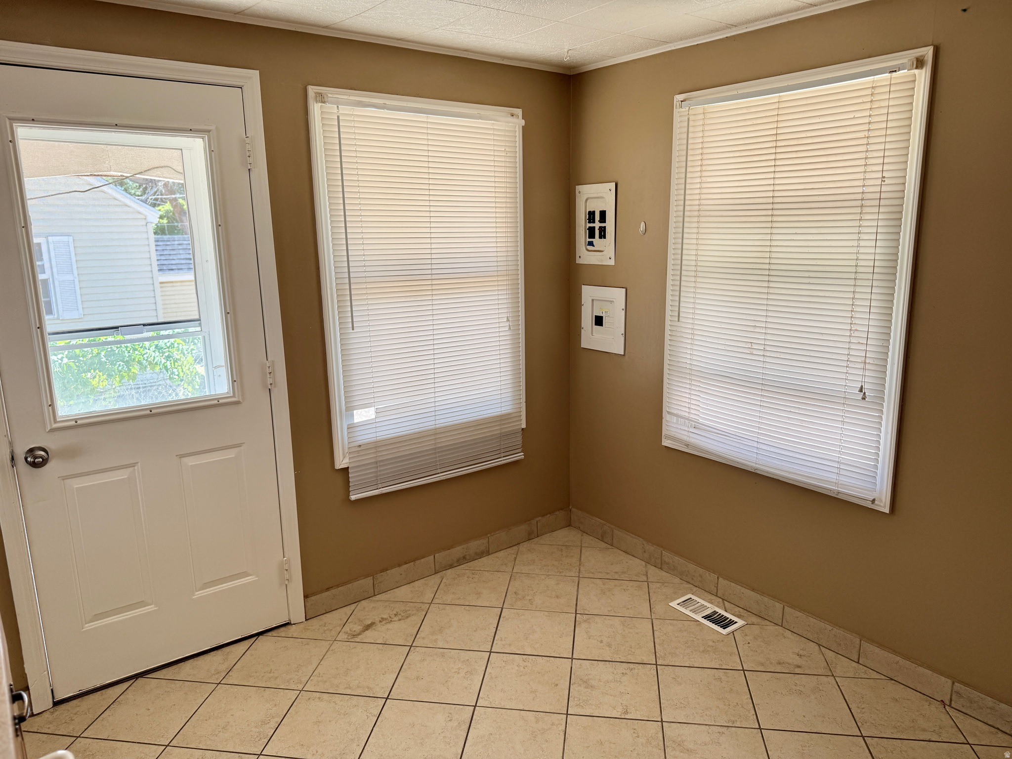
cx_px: 506
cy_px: 380
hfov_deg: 71.6
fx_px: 702
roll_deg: +0.4
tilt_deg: -11.6
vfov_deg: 56.8
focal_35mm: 24
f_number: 1.78
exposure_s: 1/133
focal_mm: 6.76
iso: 50
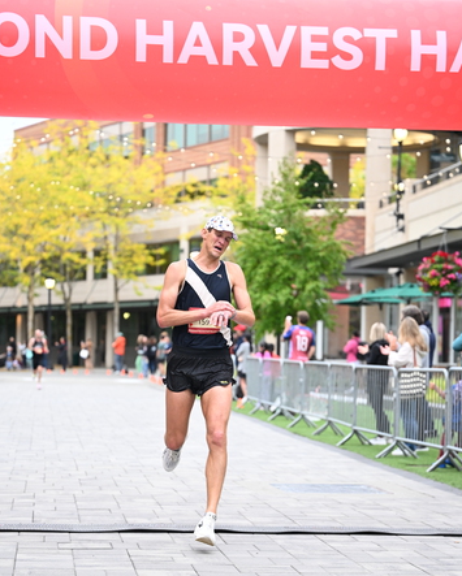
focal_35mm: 92
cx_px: 228
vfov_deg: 20.8
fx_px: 1571
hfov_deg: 16.7
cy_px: 354
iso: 1600
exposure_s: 1/800
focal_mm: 79
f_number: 2.8
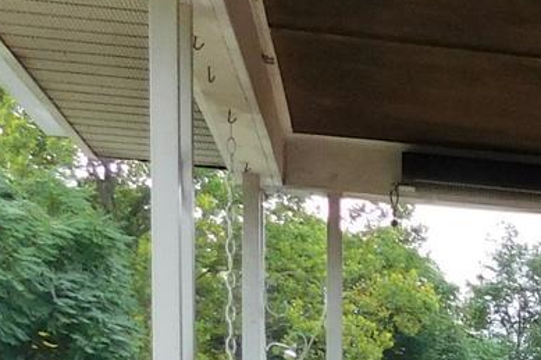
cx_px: 1161
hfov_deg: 13.4
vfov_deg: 10.1
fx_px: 1893
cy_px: 714
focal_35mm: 126
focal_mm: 4
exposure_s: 1/320
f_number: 3
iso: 125
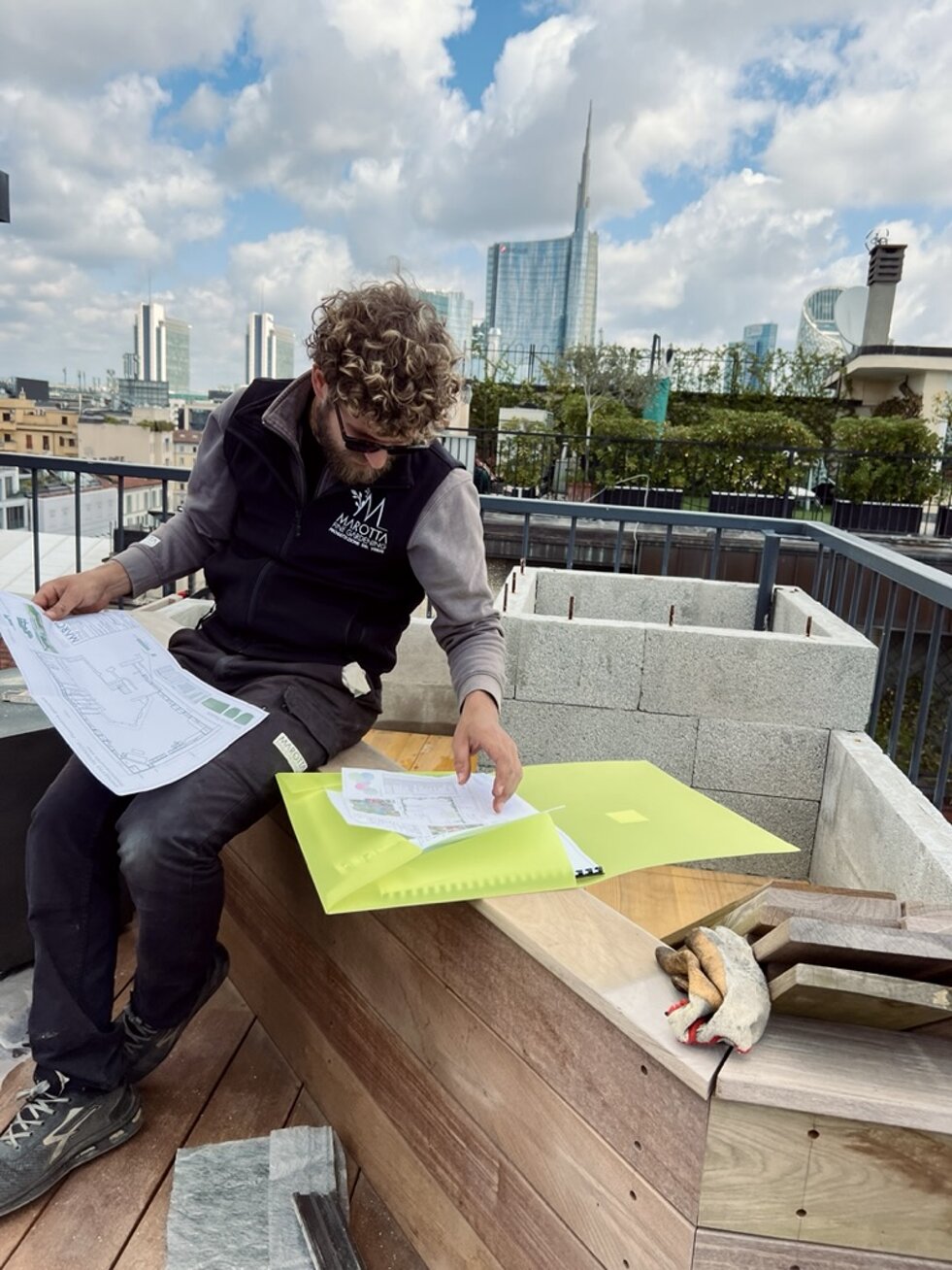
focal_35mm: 26
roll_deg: -5.8
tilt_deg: -12.0
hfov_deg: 53.1
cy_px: 635
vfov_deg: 67.3
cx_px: 476
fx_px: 953
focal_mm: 5.7
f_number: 1.5
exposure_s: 1/2457
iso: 50
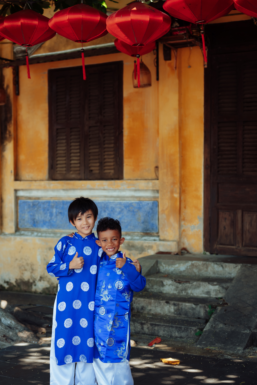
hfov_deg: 22.6
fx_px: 642
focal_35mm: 60
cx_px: 109
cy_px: 201
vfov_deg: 33.4
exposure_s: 1/640
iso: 320
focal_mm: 50
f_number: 2.5
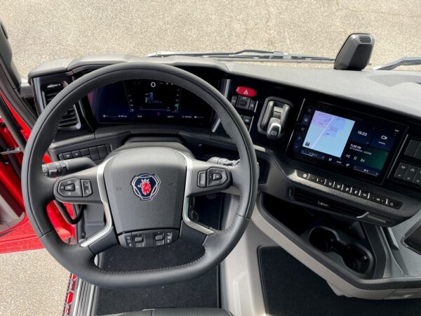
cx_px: 210
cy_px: 158
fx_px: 316
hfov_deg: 67.3
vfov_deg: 53.1
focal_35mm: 26
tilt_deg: -54.2
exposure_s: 1/293
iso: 32
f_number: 1.6
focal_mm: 4.2
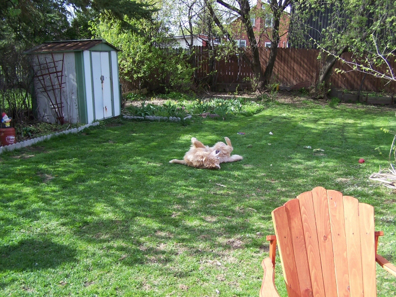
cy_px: 148
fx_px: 435
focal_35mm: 38
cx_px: 198
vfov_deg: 37.7
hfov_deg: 49.0
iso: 80
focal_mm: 6.3
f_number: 2.8
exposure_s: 1/250
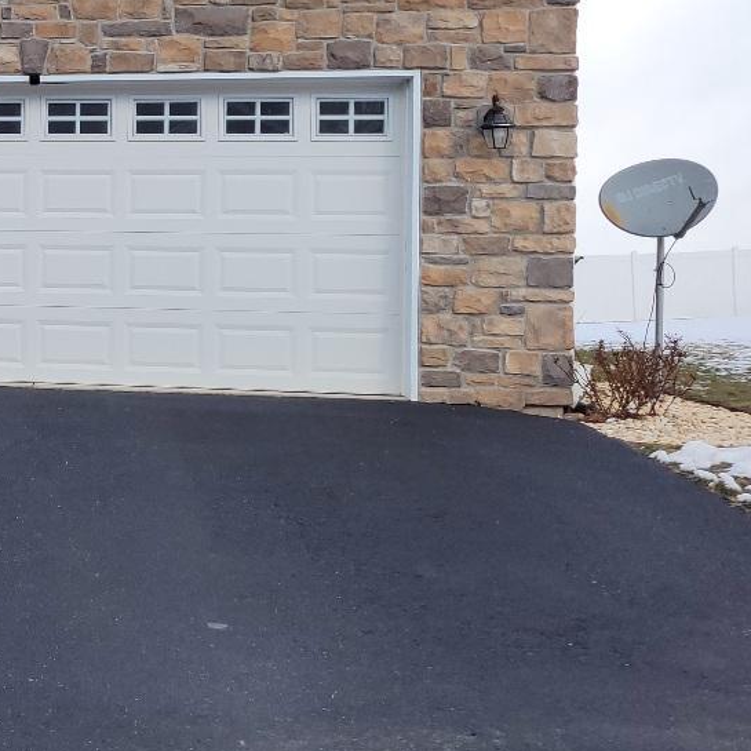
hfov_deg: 21.6
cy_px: 236
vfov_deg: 25.2
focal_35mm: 68
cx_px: -342
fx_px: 1669
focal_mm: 5.4
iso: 40
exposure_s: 1/1667
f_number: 1.8
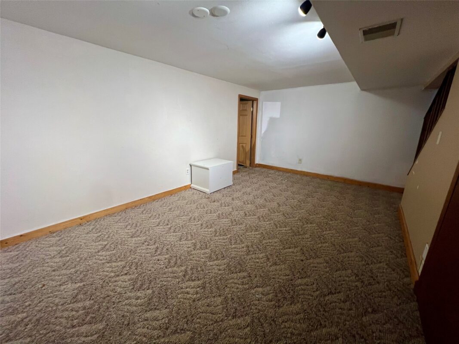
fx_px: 172
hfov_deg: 106.2
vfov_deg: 89.9
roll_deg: -0.2
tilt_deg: -15.1
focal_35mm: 13
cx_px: 230
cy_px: 172
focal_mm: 1.57
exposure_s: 1/60
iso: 200
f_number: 1.8
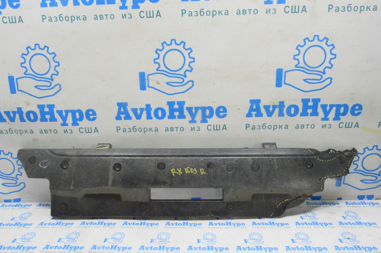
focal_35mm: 27
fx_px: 286
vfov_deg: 47.9
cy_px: 126
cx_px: 190
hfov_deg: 67.4
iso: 6400
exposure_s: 1/15
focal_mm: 18
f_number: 20
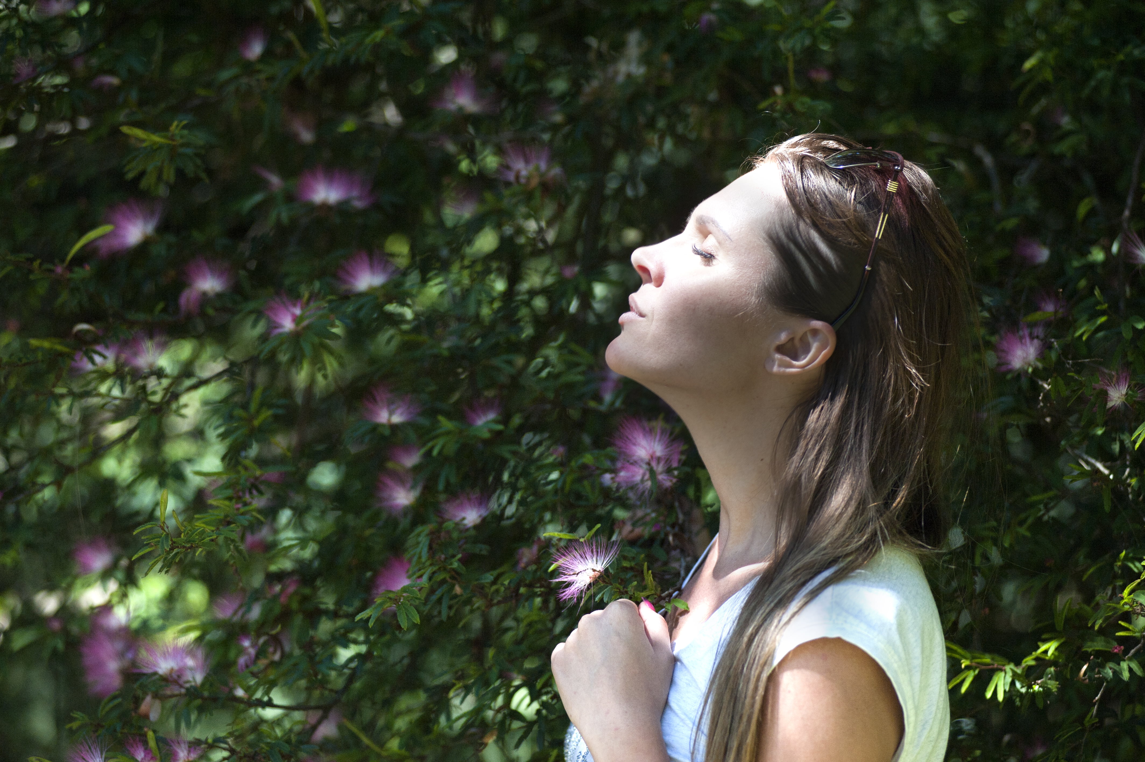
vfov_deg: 11.8
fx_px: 3687
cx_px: 572
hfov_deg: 17.7
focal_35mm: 116
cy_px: 381
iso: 400
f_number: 3.2
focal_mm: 116
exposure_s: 1/5000
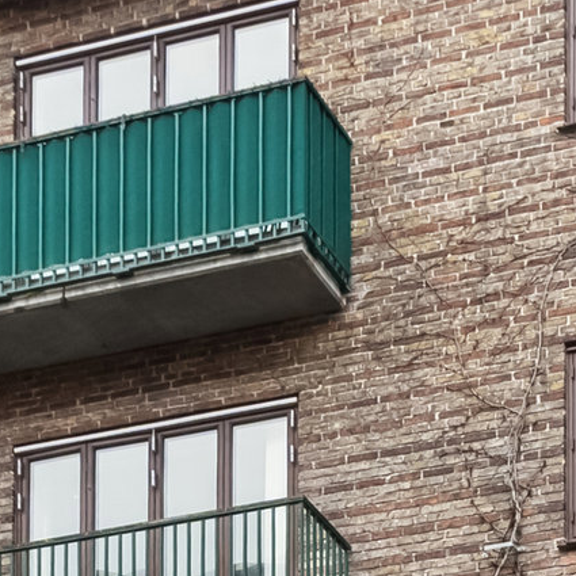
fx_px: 2711
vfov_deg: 11.7
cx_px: 594
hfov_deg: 12.0
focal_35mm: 144
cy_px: 798
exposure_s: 1/30
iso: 250
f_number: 8
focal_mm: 16
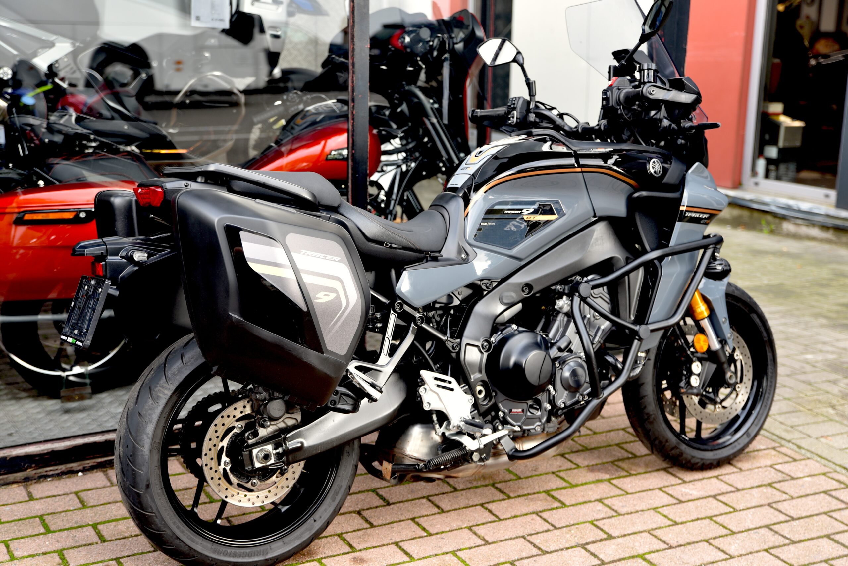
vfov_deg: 26.0
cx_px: 424
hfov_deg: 38.2
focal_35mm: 52
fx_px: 1225
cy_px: 283
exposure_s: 1/60
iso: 200
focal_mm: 52
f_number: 3.5
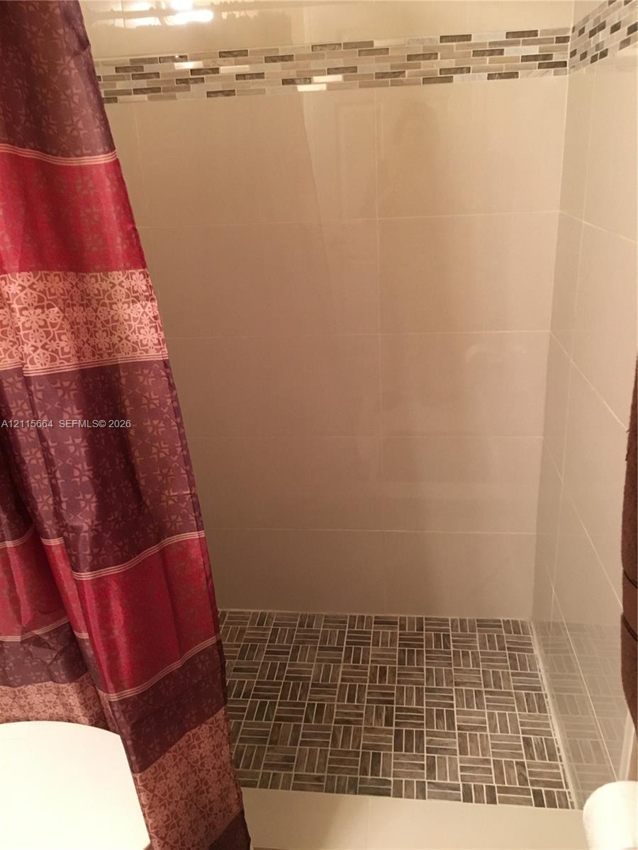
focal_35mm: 29
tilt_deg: -20.4
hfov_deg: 48.2
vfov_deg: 61.7
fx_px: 713
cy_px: 425
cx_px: 319
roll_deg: +2.7
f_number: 2.2
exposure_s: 1/15
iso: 200
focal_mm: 4.15
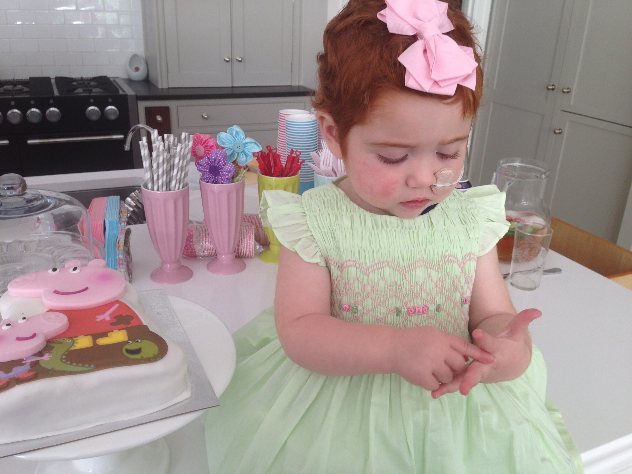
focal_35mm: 33
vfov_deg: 42.9
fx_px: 602
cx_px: 316
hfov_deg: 55.4
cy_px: 237
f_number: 2.4
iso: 50
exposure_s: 1/40
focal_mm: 4.12
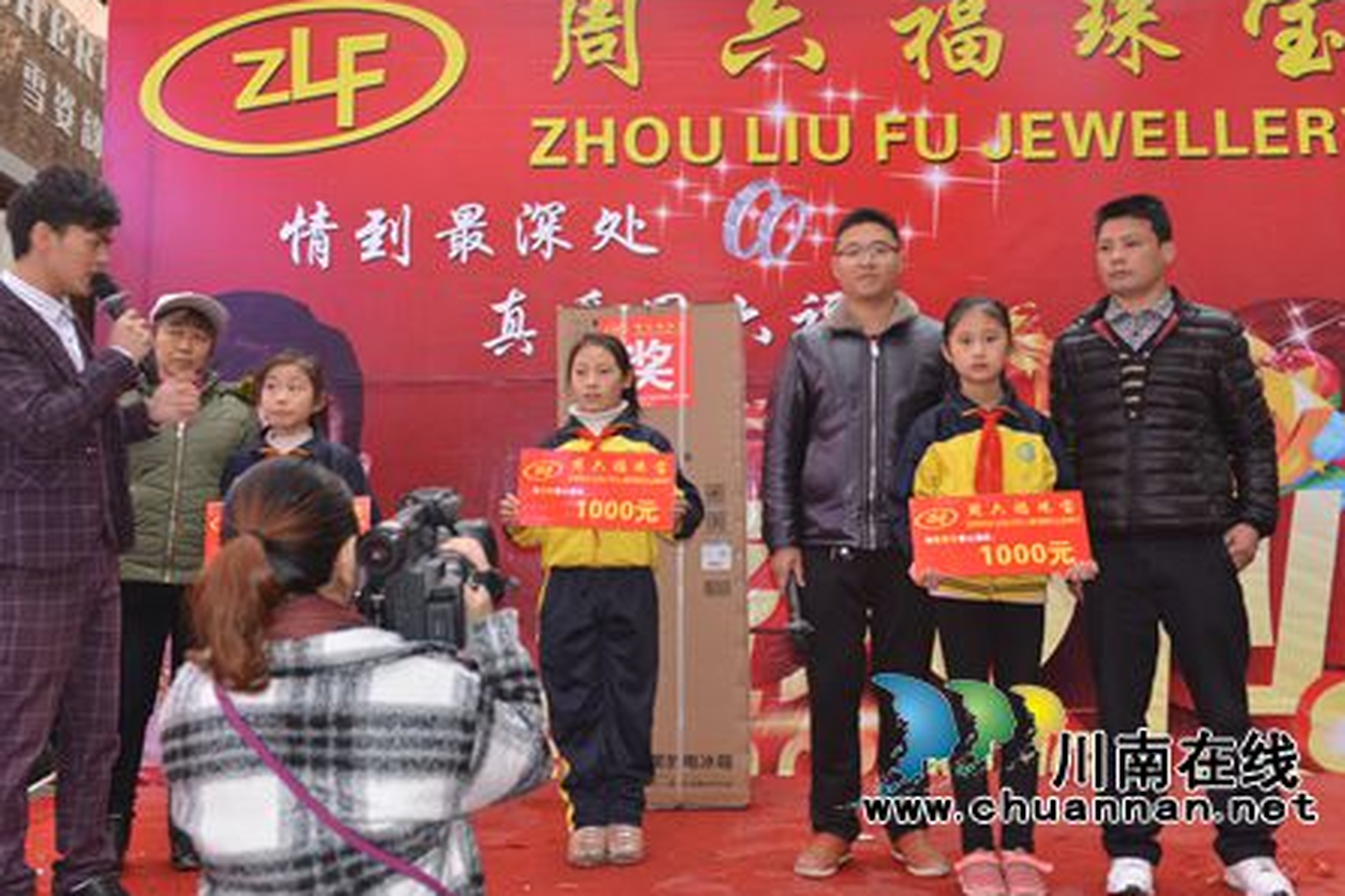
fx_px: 1420
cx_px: 680
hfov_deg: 50.7
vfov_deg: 35.0
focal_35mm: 38
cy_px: 413
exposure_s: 1/20
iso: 180
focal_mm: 34
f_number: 5
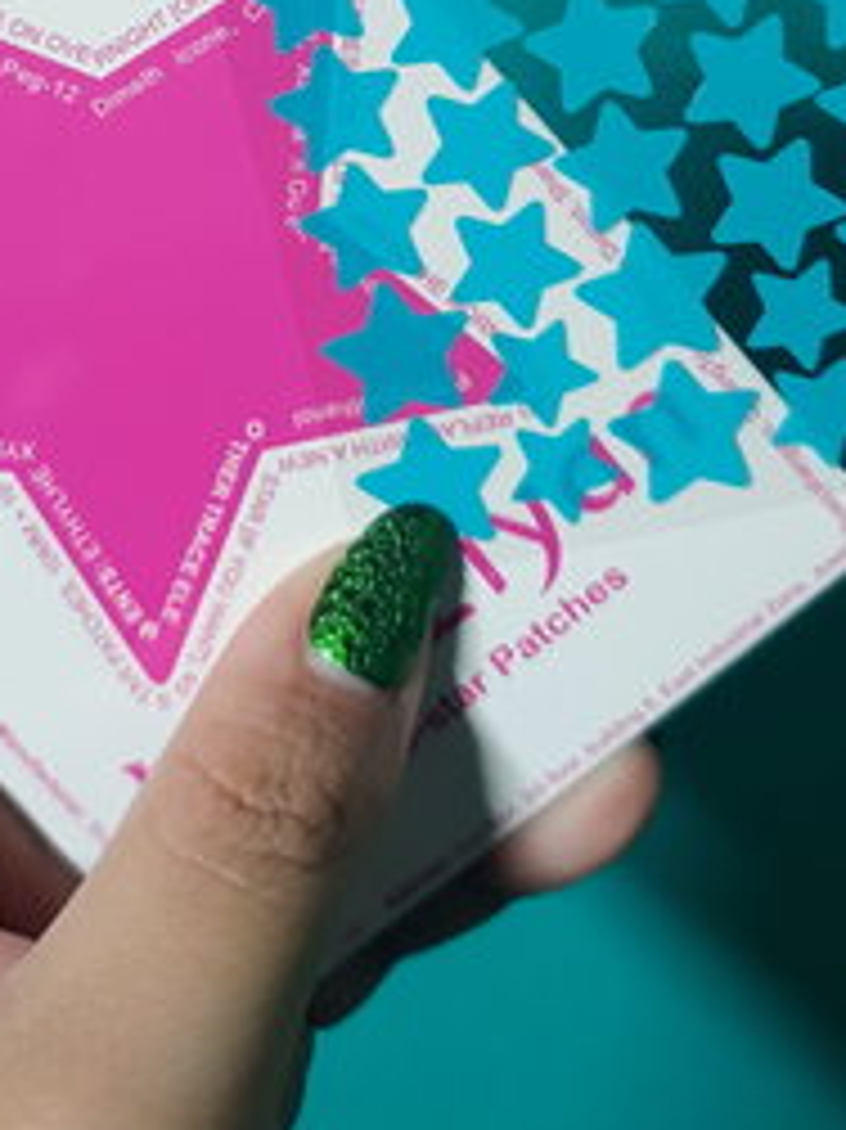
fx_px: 1663
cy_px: 38
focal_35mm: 51
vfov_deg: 34.6
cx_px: 310
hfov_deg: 28.4
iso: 1408
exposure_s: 1/33.3
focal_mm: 5.89
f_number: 1.4
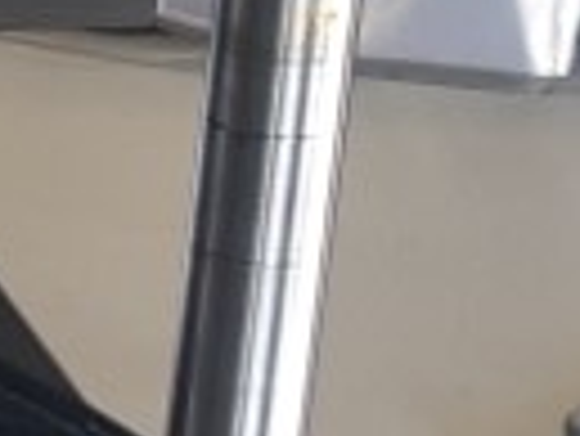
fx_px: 3723
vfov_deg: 6.7
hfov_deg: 7.6
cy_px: 225
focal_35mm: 222
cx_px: -1245
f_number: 1.7
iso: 50
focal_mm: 3.7
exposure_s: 1/60
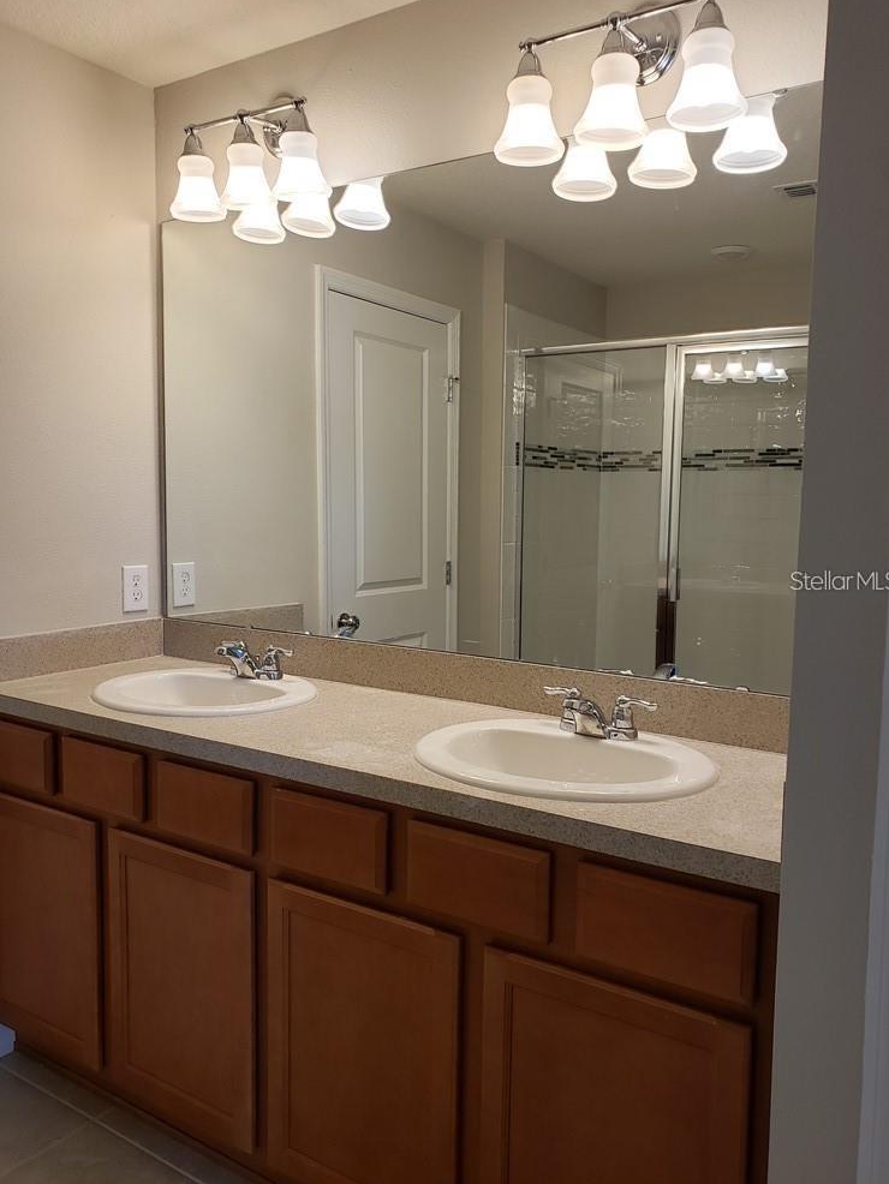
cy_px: 580
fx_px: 924
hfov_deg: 51.4
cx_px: 442
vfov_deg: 65.3
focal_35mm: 27
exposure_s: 1/60
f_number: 2.4
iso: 64
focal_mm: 4.3
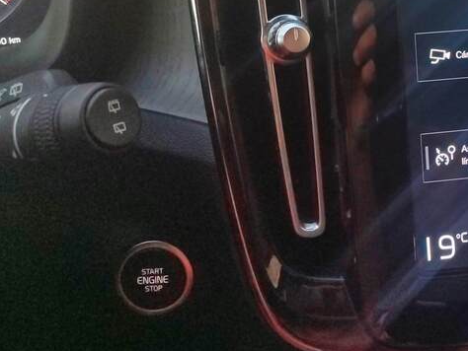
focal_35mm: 54
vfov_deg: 25.5
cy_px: -10
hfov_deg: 31.8
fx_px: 730
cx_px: 505
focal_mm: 5.95
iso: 162
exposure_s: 1/50
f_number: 1.89
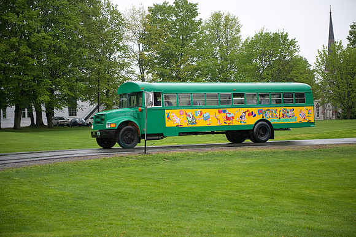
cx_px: 178
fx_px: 692
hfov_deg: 28.9
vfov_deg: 19.4
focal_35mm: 70
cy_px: 118
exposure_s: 1/1000
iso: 640
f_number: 2.8
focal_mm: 70
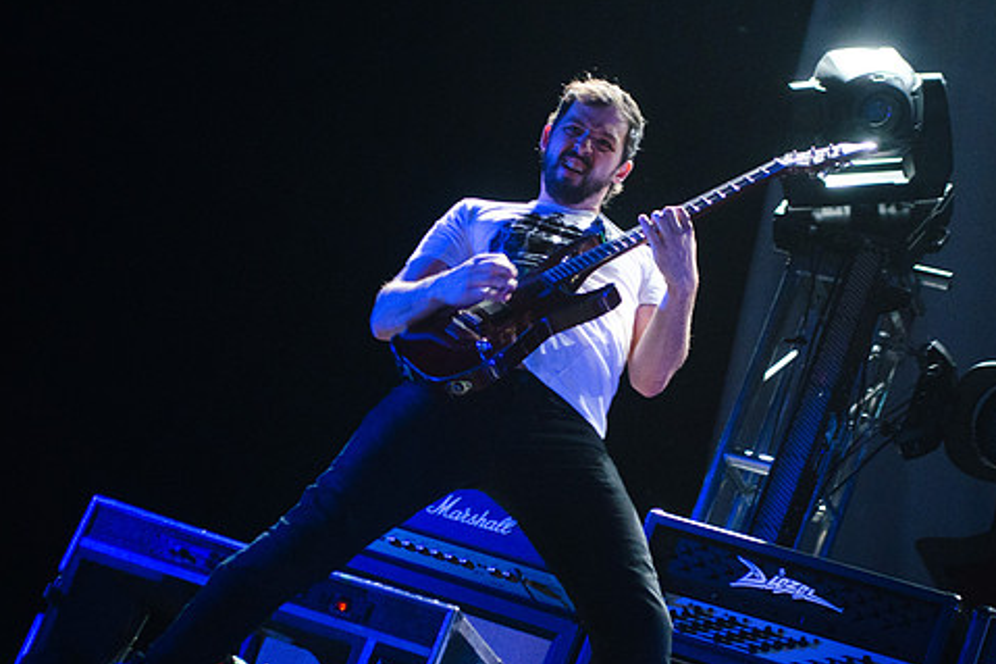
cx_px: 599
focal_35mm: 87
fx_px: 2406
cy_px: 337
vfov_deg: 15.7
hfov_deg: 23.3
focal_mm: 48
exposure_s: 1/80
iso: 3200
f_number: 2.8
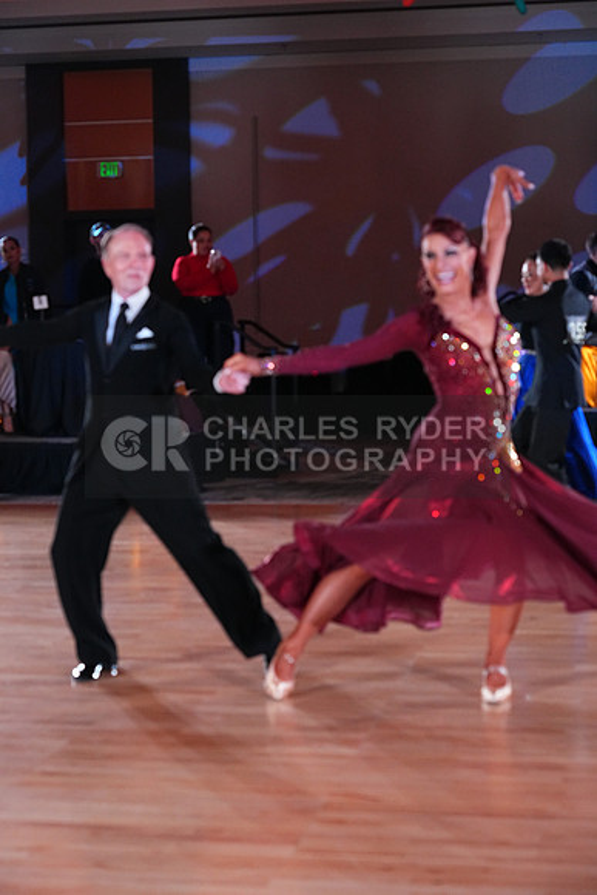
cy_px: 448
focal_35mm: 68
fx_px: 1690
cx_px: 298
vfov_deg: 29.6
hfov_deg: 20.0
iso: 5000
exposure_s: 1/400
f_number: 5
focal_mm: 68
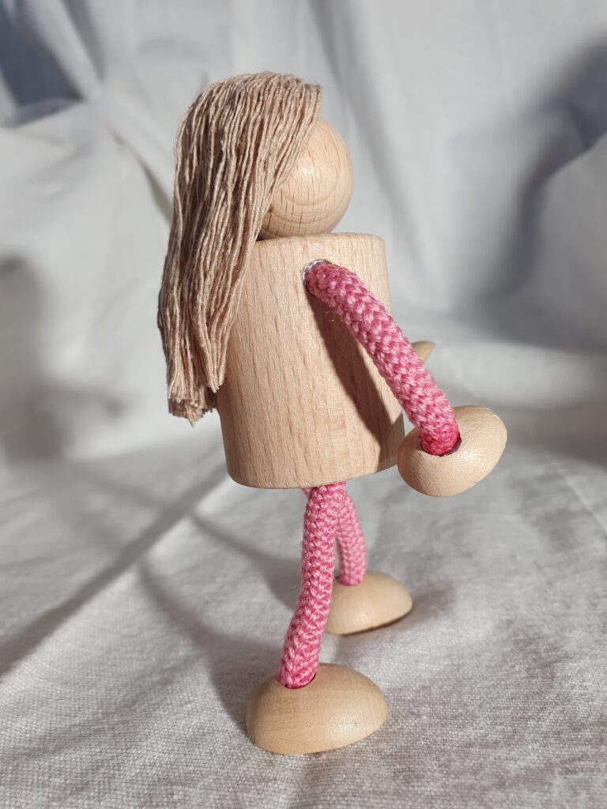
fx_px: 608
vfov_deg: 67.3
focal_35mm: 26
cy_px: 404
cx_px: 304
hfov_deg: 53.1
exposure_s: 1/100
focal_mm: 4.32
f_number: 2.4
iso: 64
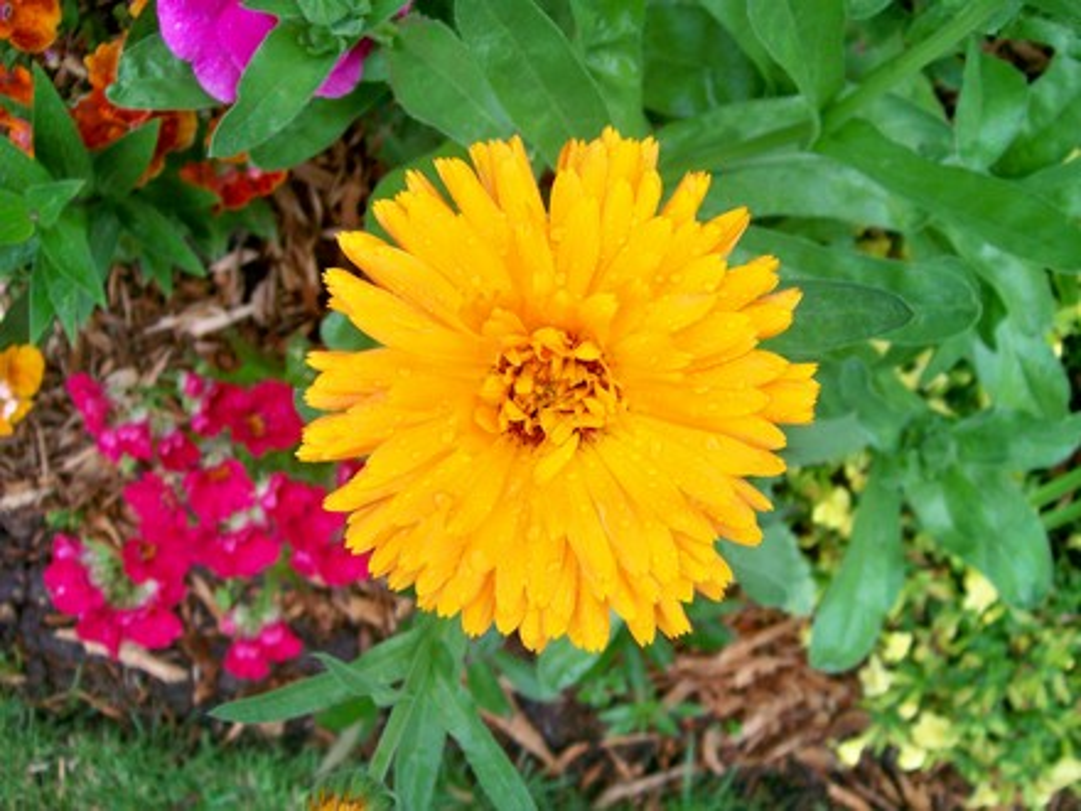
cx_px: 540
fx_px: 1124
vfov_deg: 39.7
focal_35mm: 36
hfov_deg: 51.4
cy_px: 406
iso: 80
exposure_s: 1/679
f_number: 2.7
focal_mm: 6
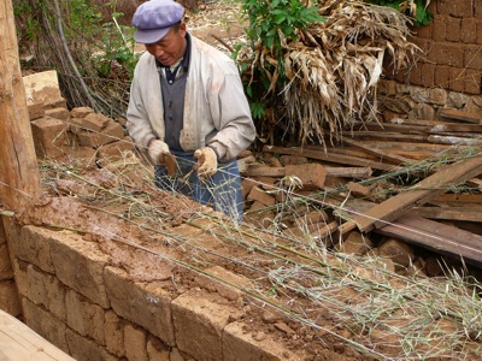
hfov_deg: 34.9
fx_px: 766
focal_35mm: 55
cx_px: 241
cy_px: 180
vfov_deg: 26.6
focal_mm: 8.2
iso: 80
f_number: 3.5
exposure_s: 1/60
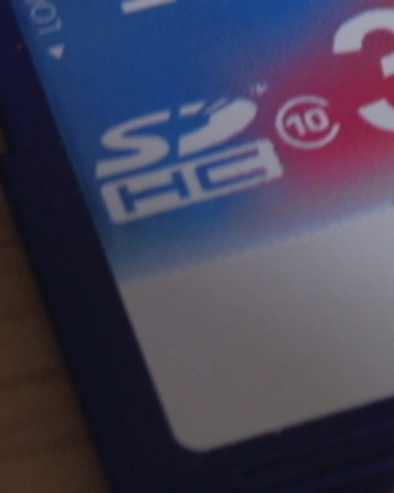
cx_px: 608
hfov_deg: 6.7
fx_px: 3296
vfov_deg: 8.5
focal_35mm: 226
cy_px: 8
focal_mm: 8.5
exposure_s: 1/13
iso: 200
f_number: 1.9
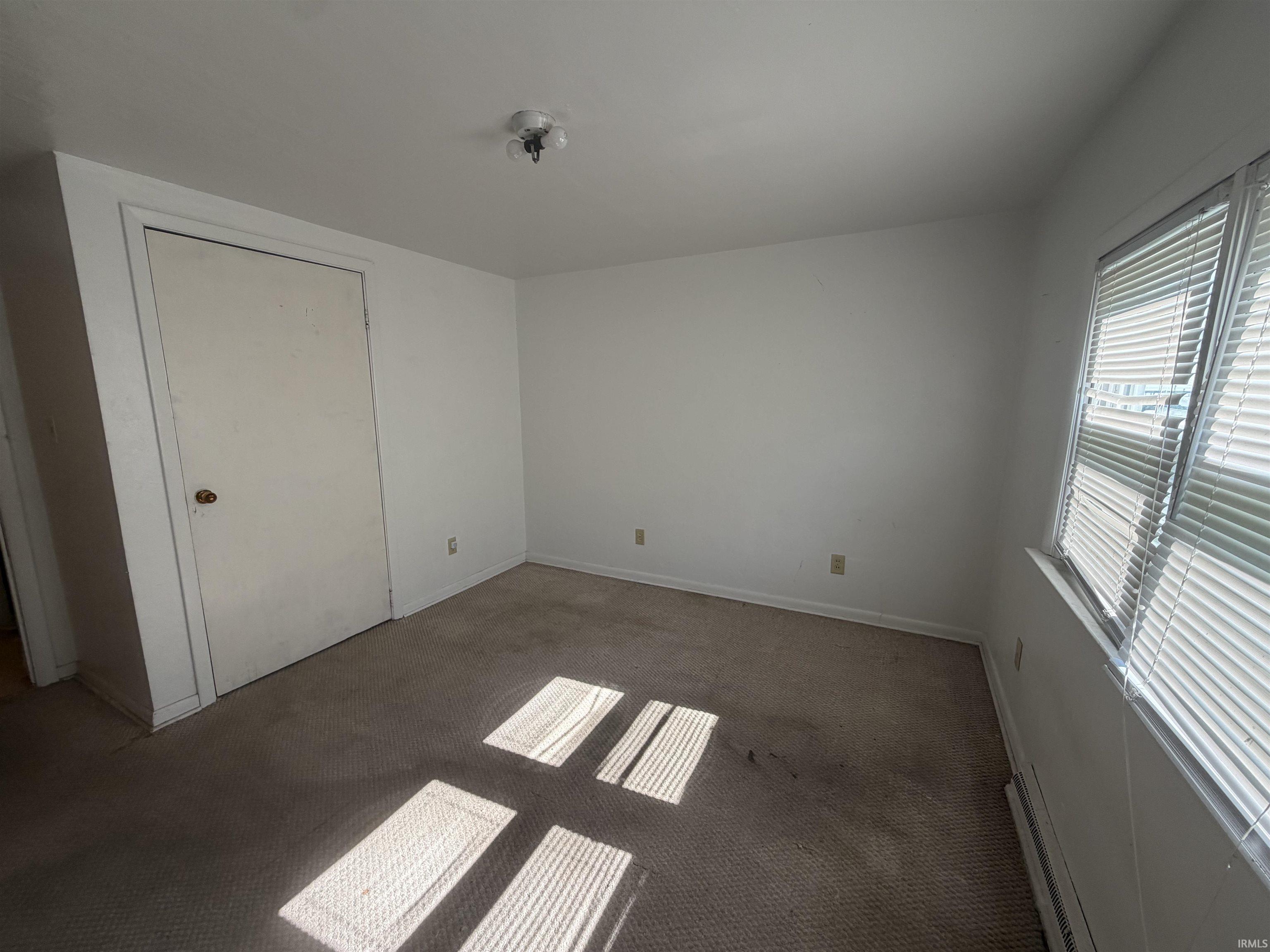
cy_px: 476
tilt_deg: -9.7
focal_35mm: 14
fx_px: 514
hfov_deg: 102.1
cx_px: 635
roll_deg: -0.1
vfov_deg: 85.7
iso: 80
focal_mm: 2.22
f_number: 2.2
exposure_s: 1/121
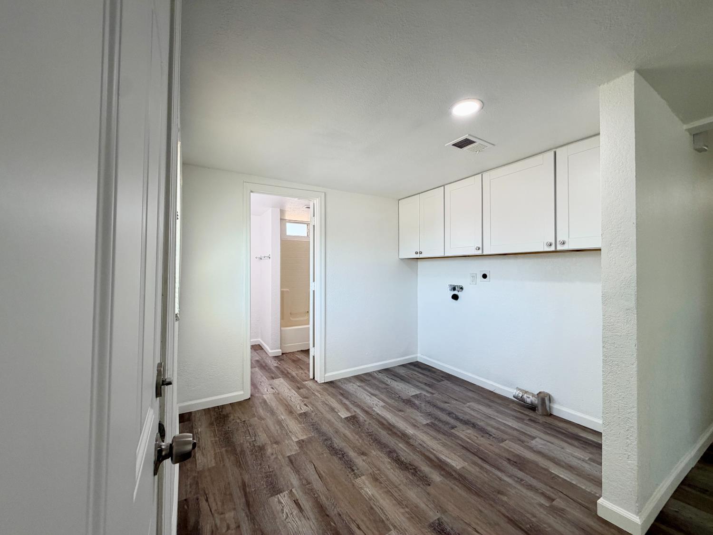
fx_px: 288
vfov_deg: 85.7
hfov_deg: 102.1
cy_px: 268
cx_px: 356
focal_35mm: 14
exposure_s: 1/120
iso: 125
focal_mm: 2.22
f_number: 2.2
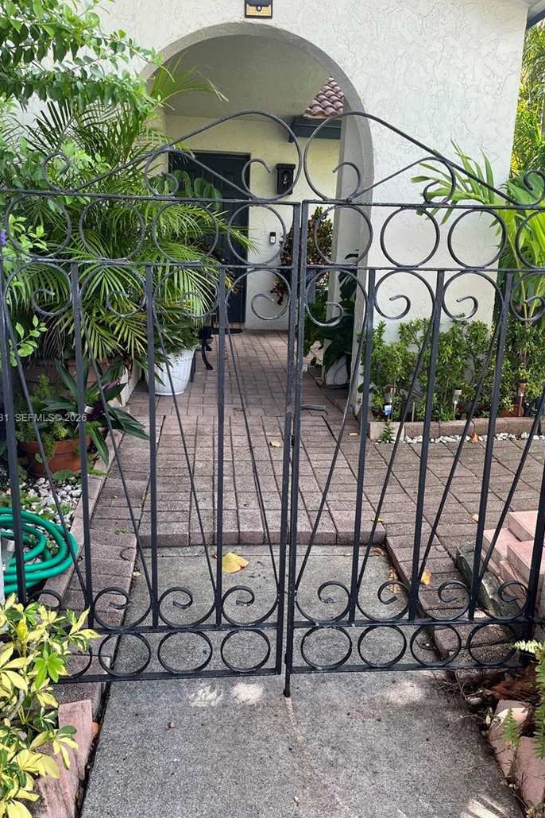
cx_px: 274
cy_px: 419
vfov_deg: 65.5
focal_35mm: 28
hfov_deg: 46.4
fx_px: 636
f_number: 1.6
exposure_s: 1/197
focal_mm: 5.1
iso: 40
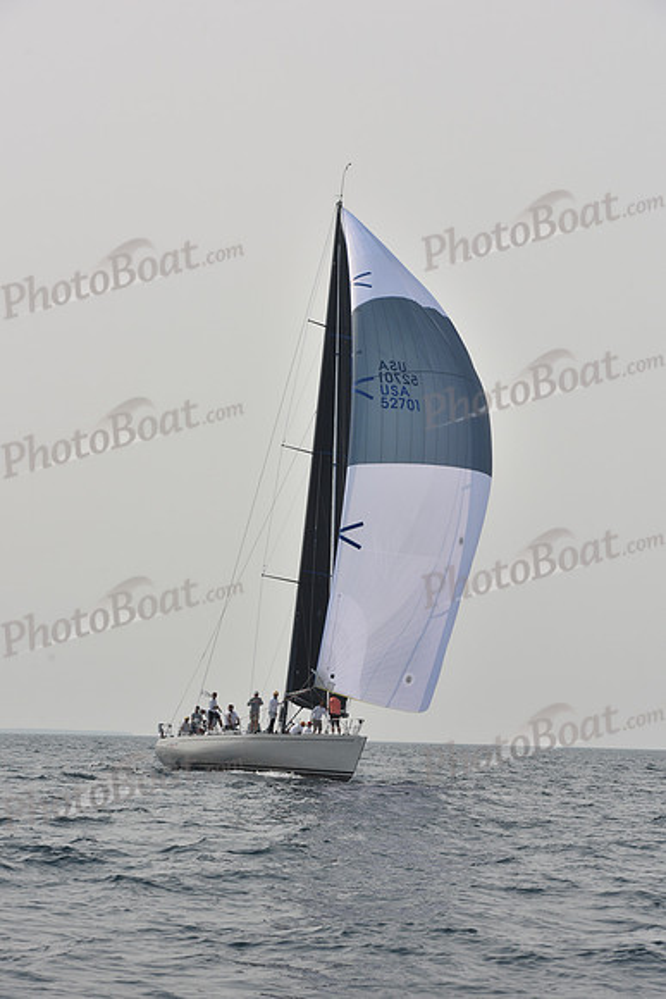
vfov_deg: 20.4
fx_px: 2773
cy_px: 500
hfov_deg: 13.7
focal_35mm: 100
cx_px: 333
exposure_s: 1/1250
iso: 250
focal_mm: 100
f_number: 9
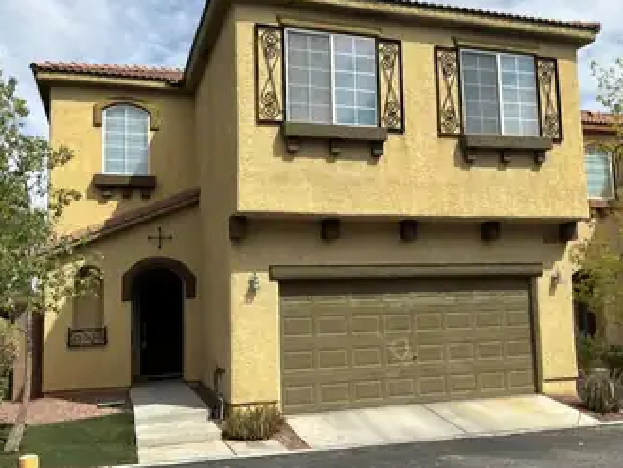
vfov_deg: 41.8
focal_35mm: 34
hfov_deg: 53.9
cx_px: 329
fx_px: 612
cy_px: 227
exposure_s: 1/2227
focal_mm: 3
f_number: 1.8
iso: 25
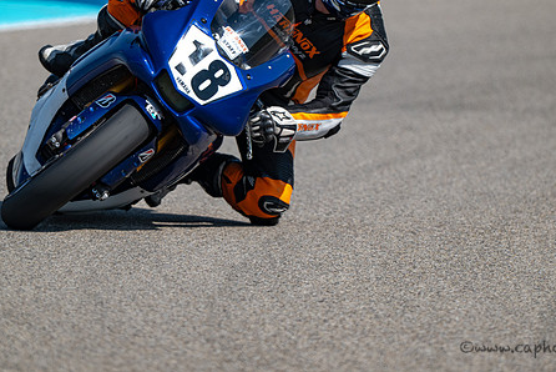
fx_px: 12054
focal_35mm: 780
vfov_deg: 1.8
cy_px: 132
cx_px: 289
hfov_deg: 2.6
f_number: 6.3
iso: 140
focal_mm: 600
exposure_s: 1/1250
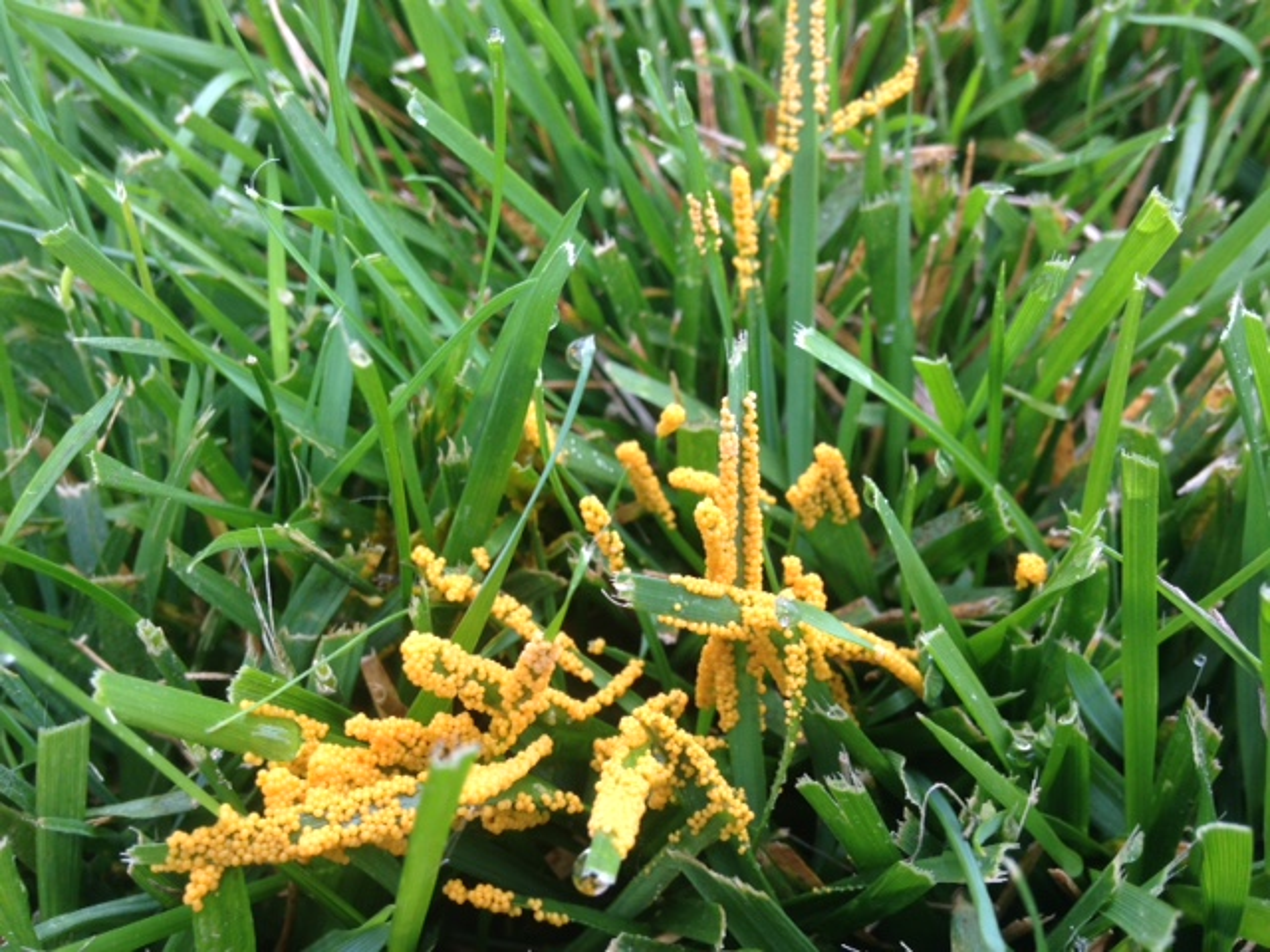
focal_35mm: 33
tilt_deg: -51.2
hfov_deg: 55.4
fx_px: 1211
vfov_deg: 42.9
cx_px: 635
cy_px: 476
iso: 50
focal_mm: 4.12
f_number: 2.4
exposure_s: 1/120
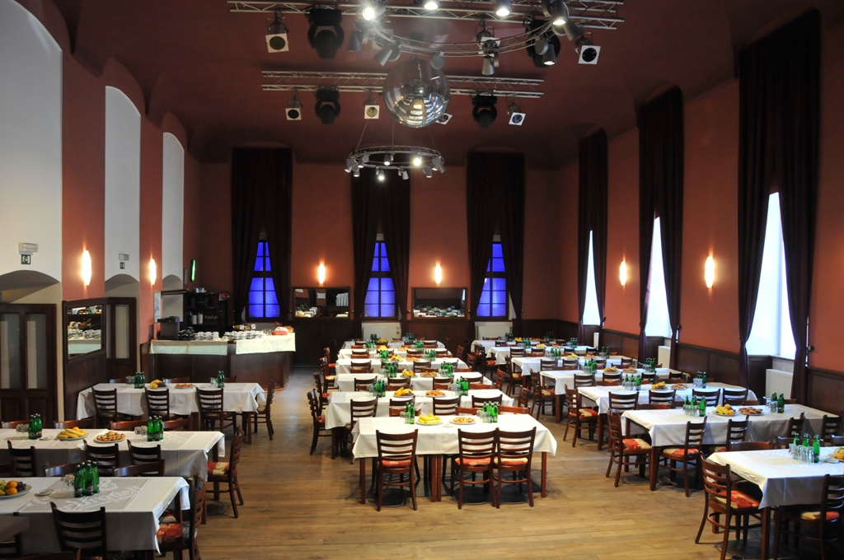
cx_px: 422
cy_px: 280
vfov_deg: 47.8
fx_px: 632
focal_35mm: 27
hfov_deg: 67.4
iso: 800
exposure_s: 1/20
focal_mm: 18
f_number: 6.3
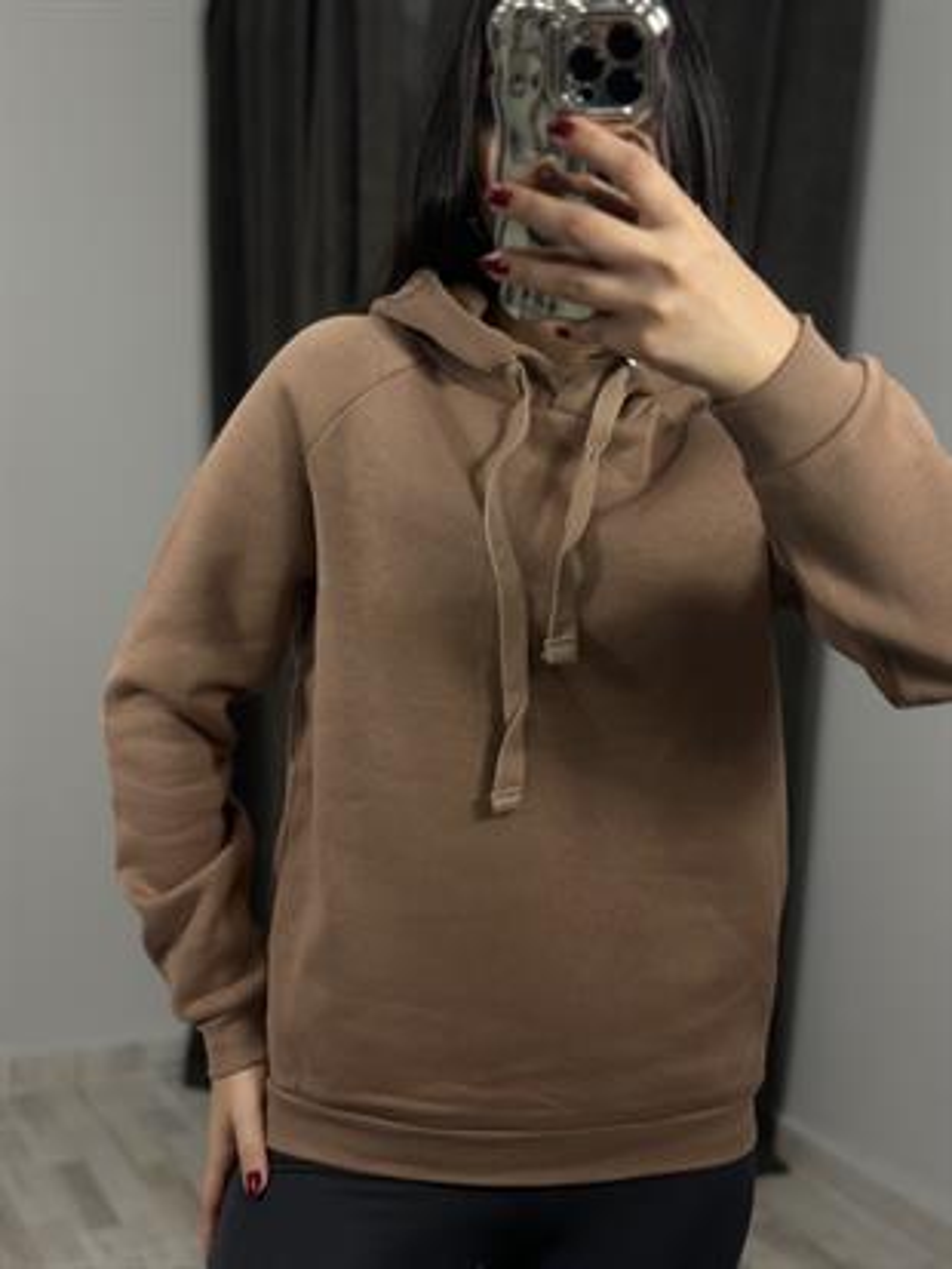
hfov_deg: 30.3
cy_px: 634
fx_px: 1759
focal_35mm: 48
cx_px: 476
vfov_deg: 39.6
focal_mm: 6.86
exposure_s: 1/100
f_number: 1.78
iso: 80
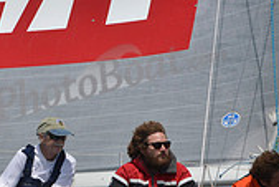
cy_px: 188
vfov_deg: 5.0
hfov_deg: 7.4
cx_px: -91
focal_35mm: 275
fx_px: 2133
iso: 280
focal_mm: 80
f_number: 11
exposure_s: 1/1250
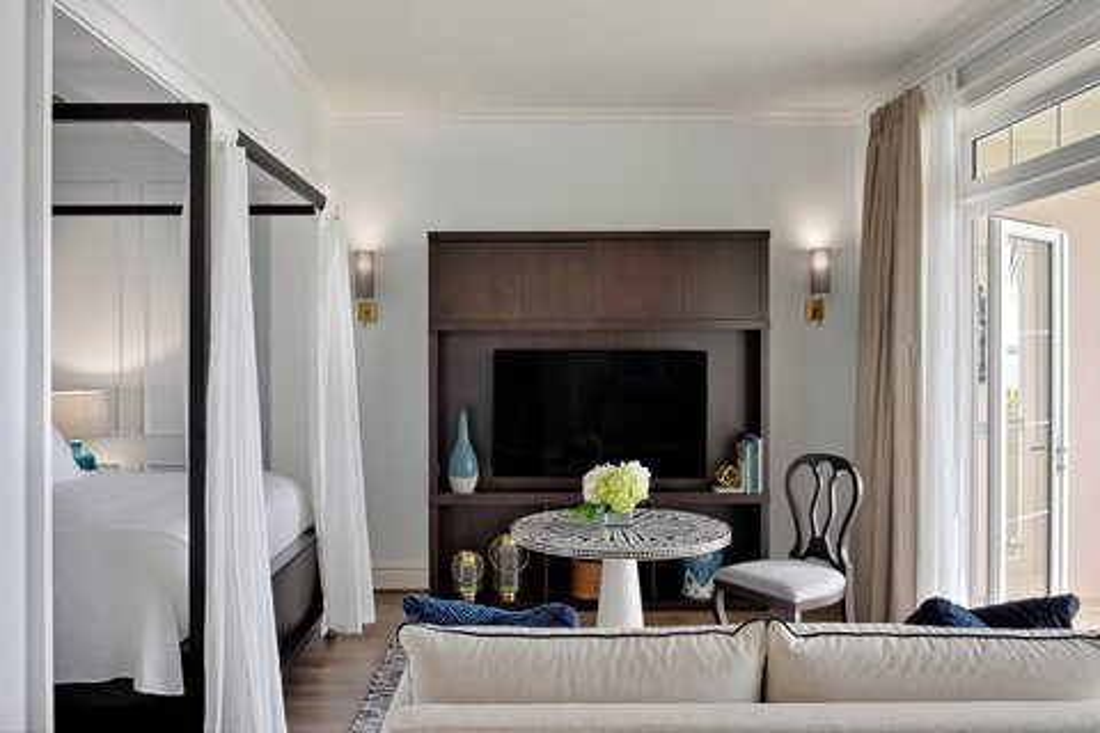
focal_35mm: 29
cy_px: 366
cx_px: 550
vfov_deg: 45.0
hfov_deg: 63.7
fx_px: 886
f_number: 16
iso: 200
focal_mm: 29
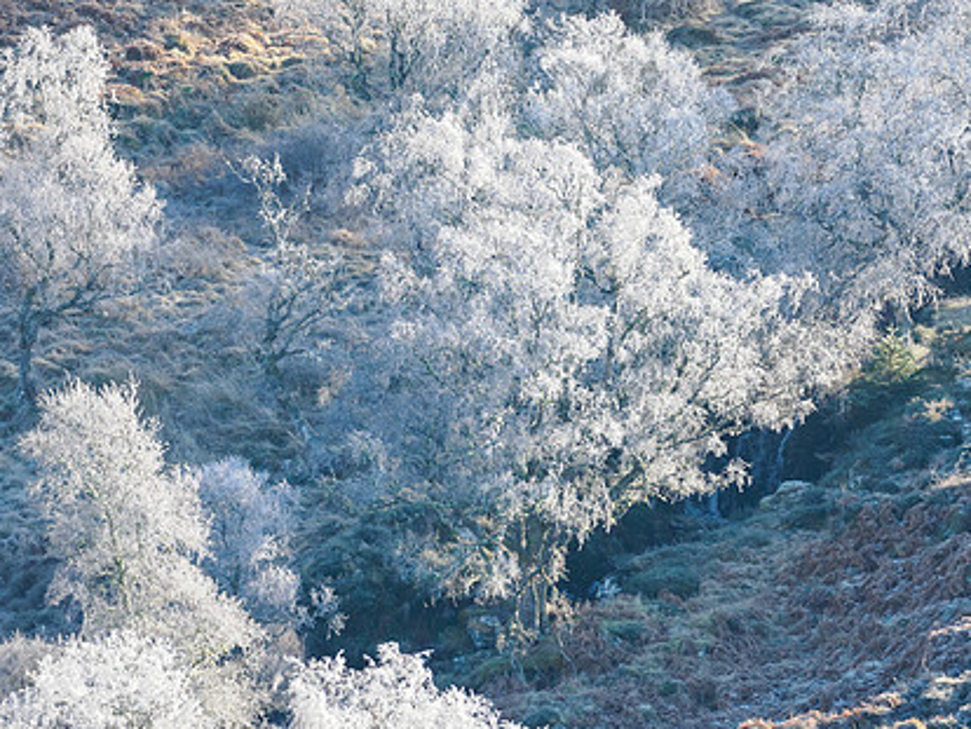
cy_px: 315
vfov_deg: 1.7
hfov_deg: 2.3
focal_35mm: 870
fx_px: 24418
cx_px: 512
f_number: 4
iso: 400
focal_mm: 300
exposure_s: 1/800
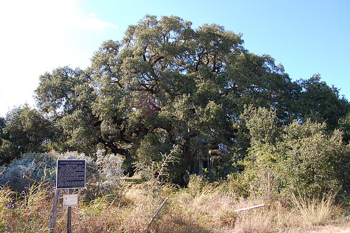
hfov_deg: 67.4
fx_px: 262
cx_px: 175
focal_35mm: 27
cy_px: 116
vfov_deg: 47.9
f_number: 5.6
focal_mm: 18
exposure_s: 1/200
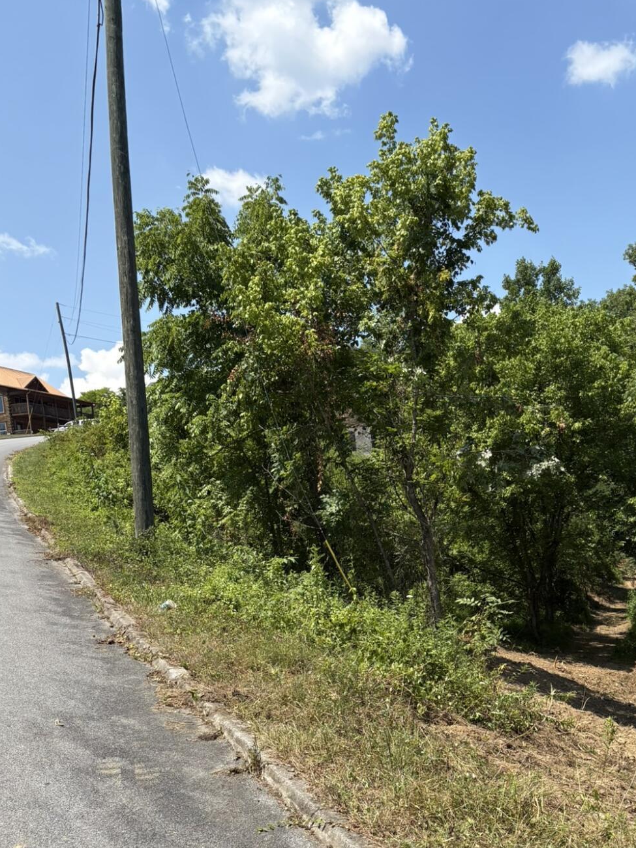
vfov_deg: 45.5
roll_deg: +4.6
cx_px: 476
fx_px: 980
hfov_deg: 35.2
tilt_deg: -3.7
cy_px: 616
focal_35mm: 40
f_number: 1.6
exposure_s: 1/2451
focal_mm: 5.96
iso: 50
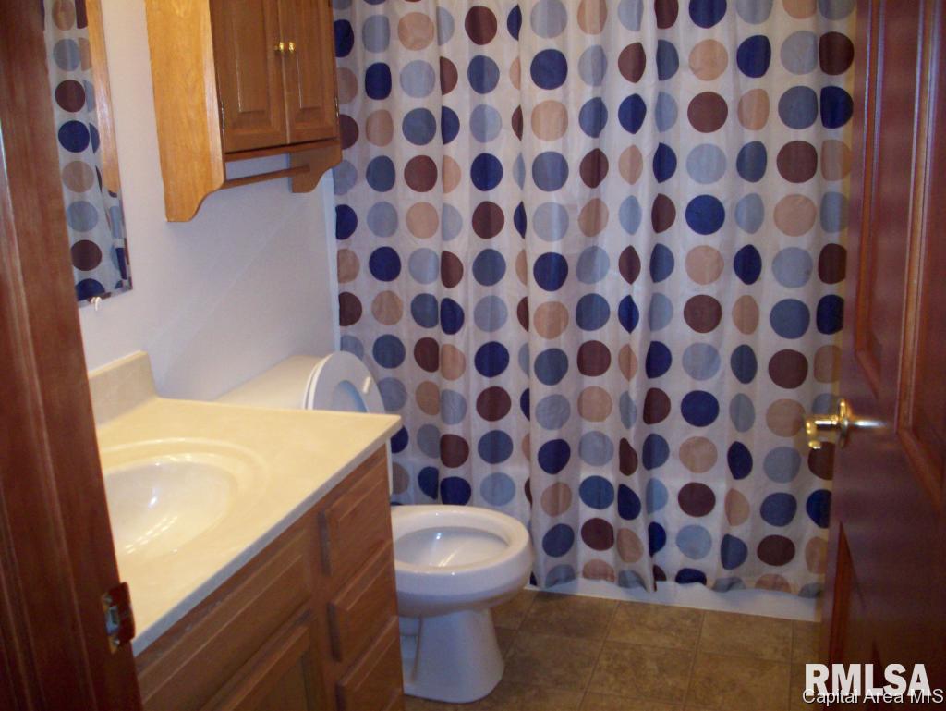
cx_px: 473
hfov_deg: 50.1
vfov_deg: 38.7
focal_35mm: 37
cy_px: 356
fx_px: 1012
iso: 160
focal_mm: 6.2
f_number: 2.8
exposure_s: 1/45
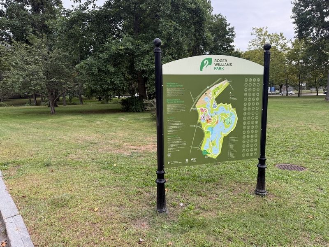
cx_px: 164
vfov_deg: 56.8
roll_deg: +1.3
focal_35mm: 24
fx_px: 228
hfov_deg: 71.6
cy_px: 124
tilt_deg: -2.8
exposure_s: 1/551
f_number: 1.78
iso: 100
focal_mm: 6.76
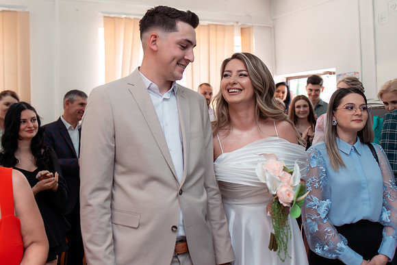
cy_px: 122
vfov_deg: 34.0
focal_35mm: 39
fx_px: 433
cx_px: 174
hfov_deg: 49.1
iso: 800
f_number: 2.8
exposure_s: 1/250
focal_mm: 35
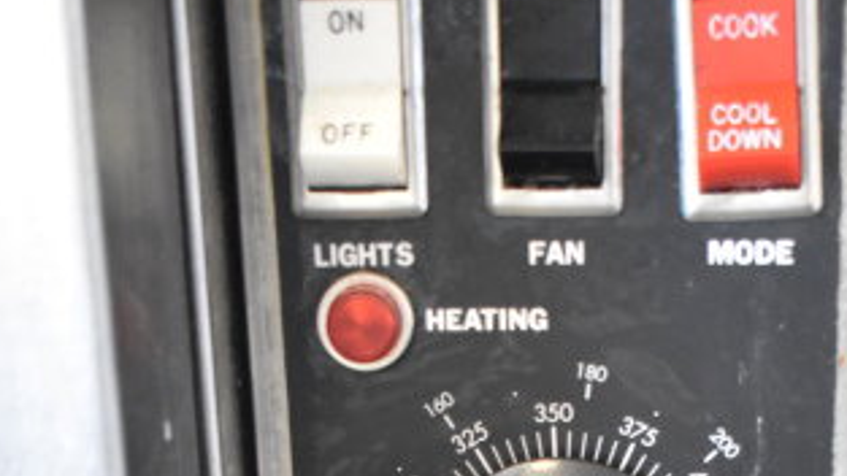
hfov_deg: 20.2
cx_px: 566
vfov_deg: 10.2
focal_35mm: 106
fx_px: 2370
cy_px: 1086
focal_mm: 23
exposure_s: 1/40
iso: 2800
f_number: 3.8
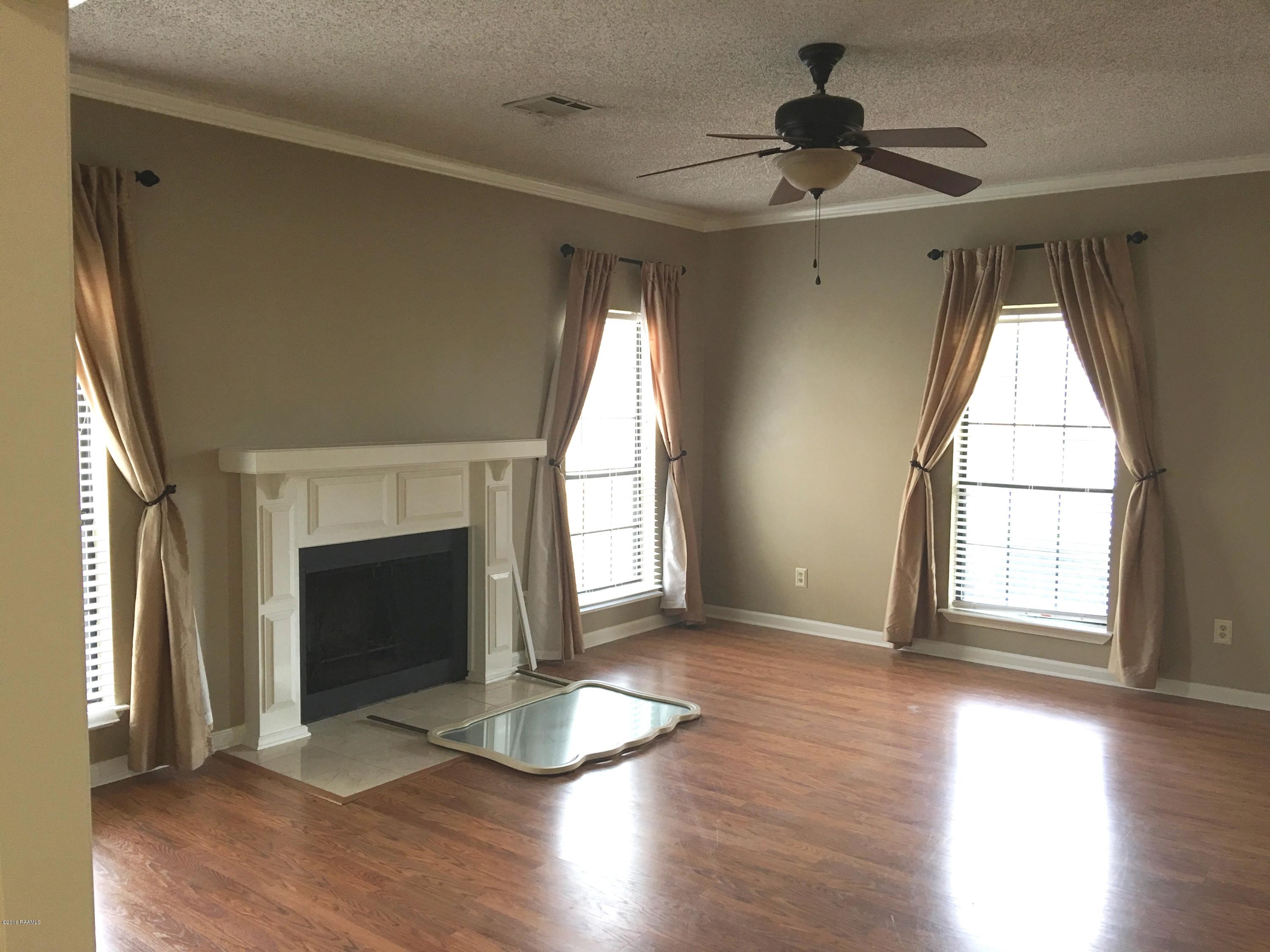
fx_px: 1064
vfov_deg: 48.2
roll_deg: -0.5
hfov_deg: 61.7
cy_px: 476
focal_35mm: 29
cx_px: 635
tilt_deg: -3.8
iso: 32
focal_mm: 4.15
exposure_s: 1/30
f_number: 2.2
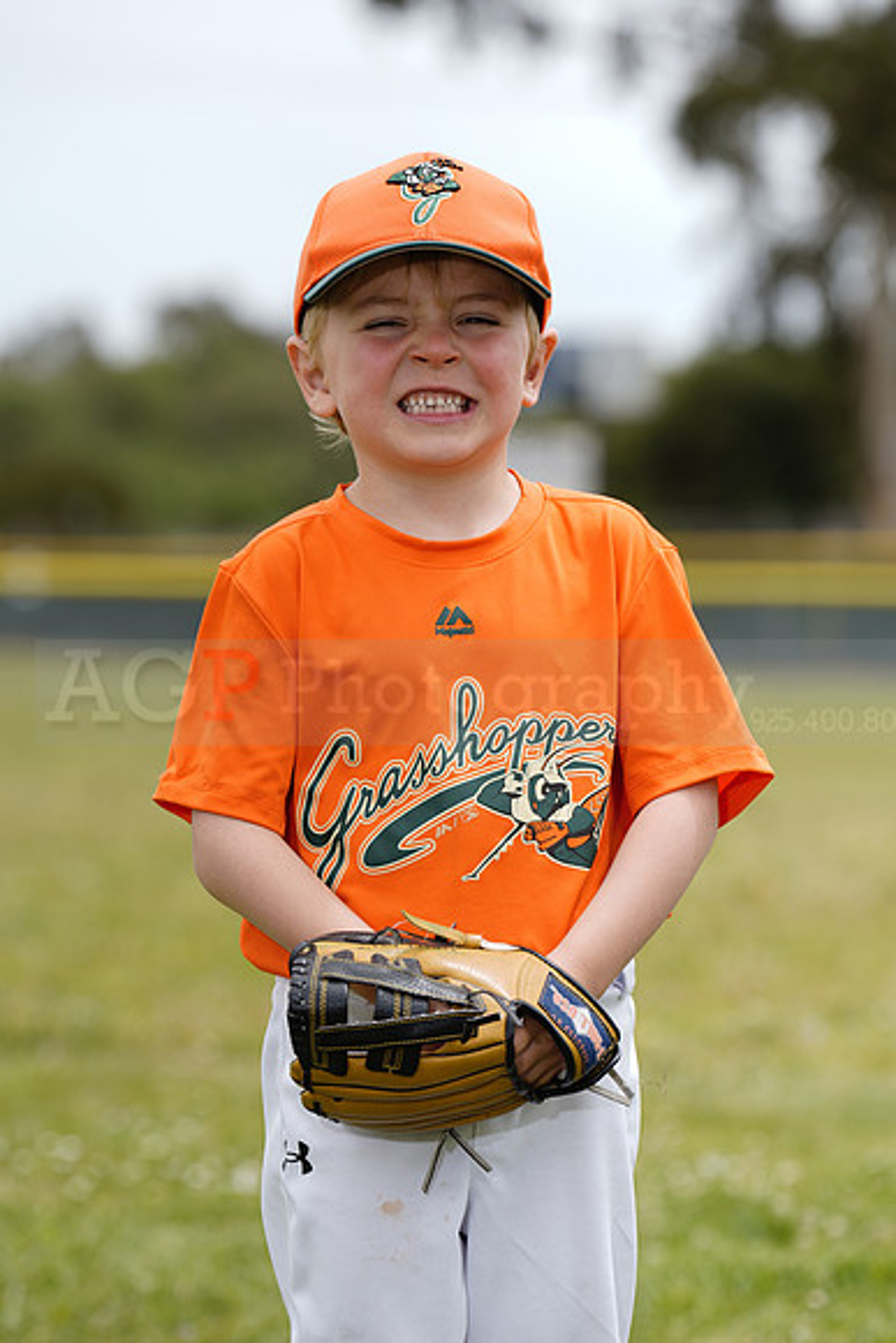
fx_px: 6454
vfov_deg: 11.9
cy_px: 672
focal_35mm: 173
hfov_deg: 7.9
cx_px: 448
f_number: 5.6
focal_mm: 173
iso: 50
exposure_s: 1/250
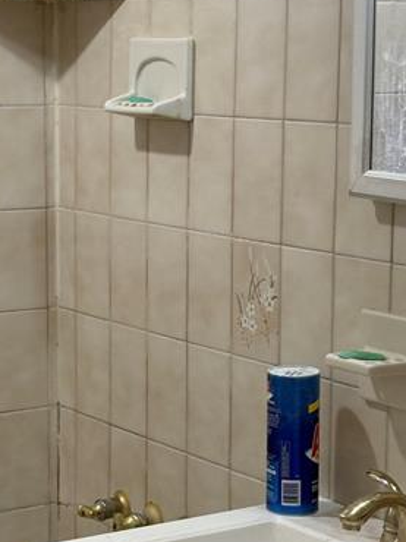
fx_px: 1691
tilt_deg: -2.5
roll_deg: -0.9
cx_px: 152
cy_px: 306
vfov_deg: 18.2
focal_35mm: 108
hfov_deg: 13.7
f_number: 1.6
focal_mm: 5.96
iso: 32
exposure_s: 1/60
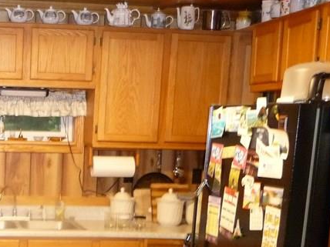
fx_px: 639
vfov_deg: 21.4
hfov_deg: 27.4
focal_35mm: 67
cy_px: 227
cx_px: 5
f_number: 3.3
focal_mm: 4.7
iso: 400
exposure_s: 1/30
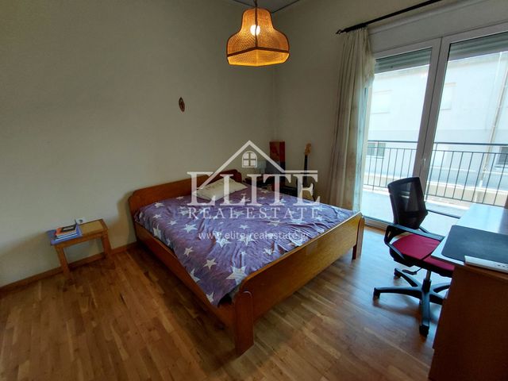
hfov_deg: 94.5
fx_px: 235
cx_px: 254
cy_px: 190
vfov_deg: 78.1
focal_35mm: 16
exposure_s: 1/60
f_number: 2.2
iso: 50
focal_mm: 1.64
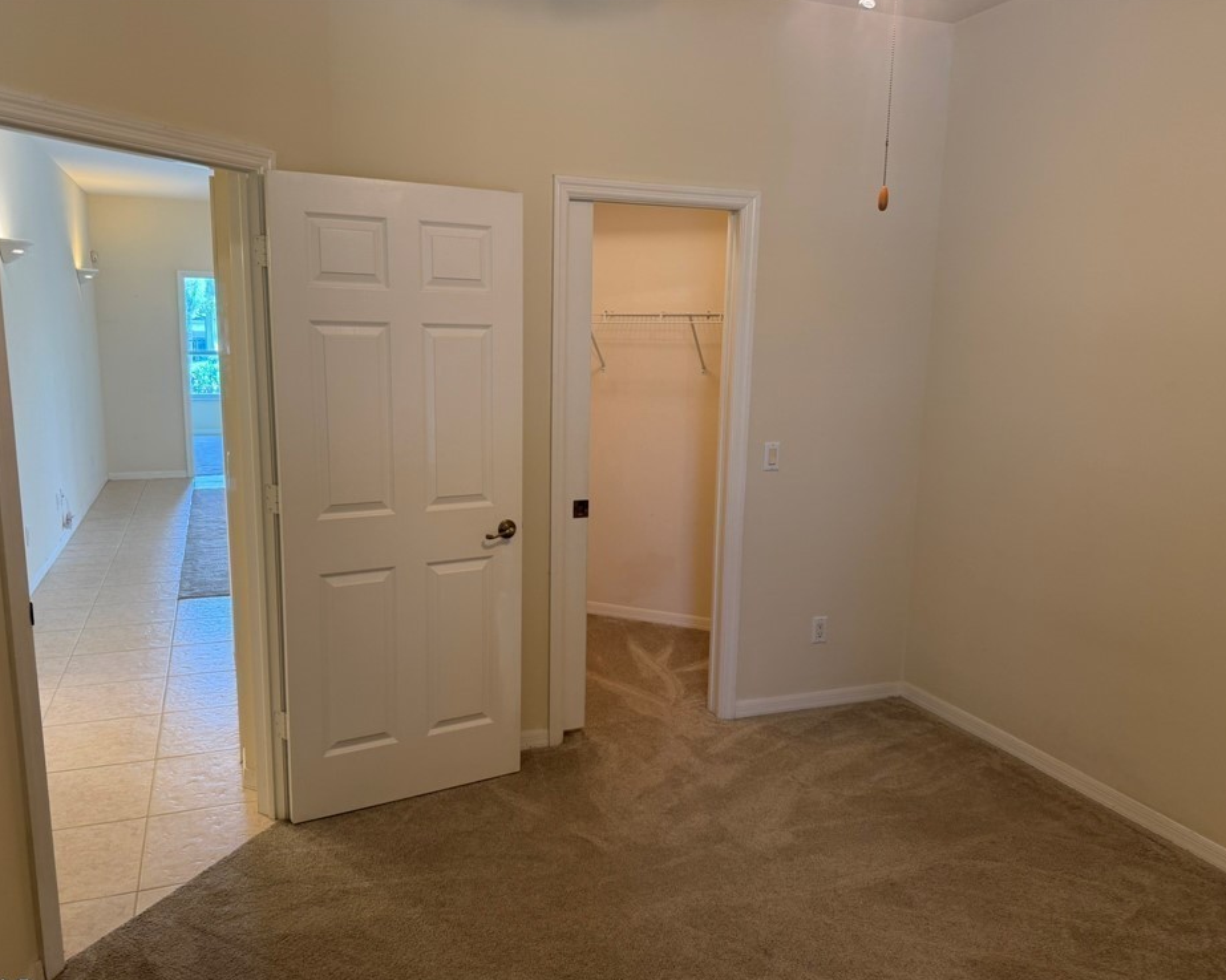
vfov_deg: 54.9
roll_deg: -1.0
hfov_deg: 66.0
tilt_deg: -10.1
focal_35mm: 26
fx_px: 943
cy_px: 503
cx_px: 587
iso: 160
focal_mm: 6.76
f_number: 1.78
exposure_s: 1/60
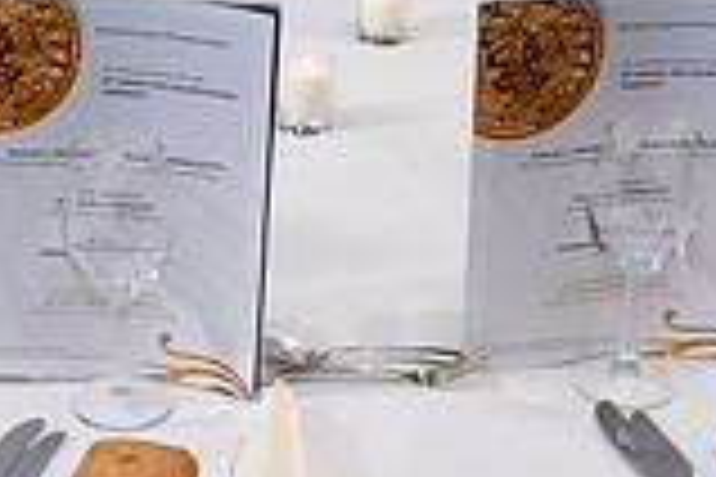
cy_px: 121
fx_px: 2108
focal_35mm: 106
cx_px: 144
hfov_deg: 19.1
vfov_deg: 12.9
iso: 3200
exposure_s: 1/200
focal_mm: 27.5
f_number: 3.2
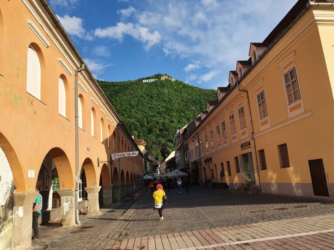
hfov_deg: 67.3
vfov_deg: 53.1
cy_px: 125
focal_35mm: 26
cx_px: 167
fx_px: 251
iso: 50
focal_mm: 4.32
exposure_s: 1/1268
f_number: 2.4
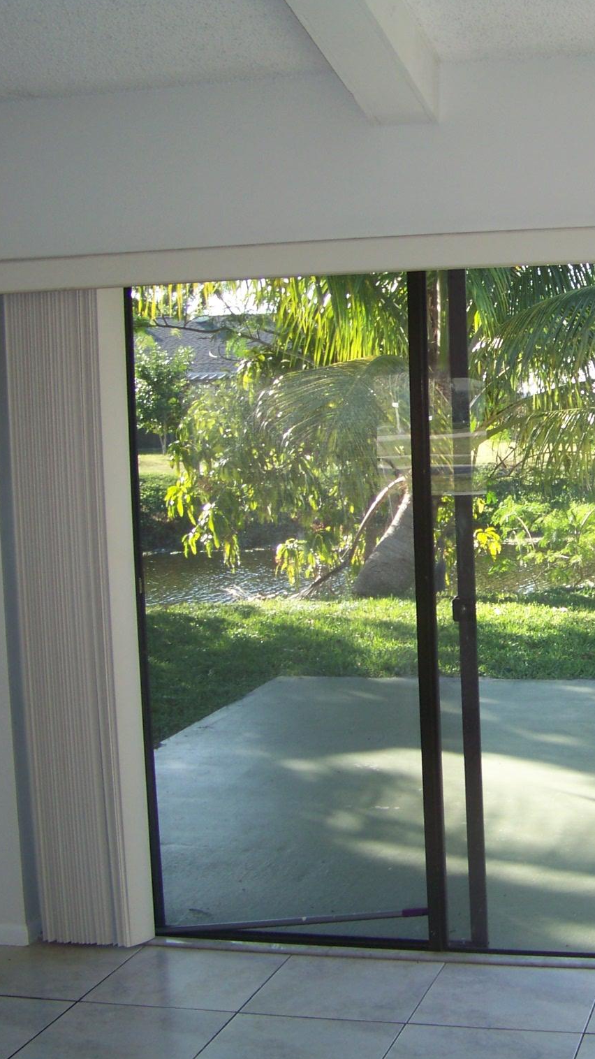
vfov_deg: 39.2
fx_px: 1488
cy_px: 529
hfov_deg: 22.0
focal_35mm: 53
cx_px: 555
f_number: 2.8
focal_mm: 5.85
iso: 64
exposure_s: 1/125
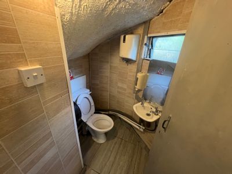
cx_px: 116
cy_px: 87
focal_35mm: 13
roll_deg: -2.6
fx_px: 87
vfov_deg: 89.9
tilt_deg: -24.0
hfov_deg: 106.2
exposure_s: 1/50
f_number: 1.8
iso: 250
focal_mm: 1.57
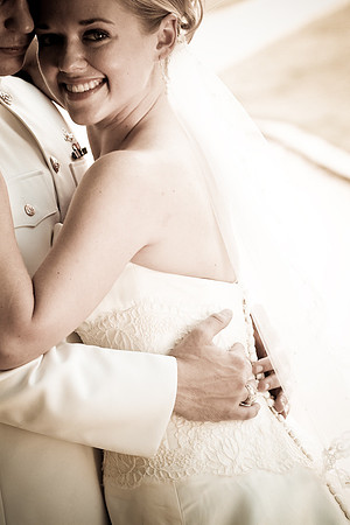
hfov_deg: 7.6
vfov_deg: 11.4
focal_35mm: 180
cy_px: 262
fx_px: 2625
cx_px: 175
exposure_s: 1/125
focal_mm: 120
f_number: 4.8
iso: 160
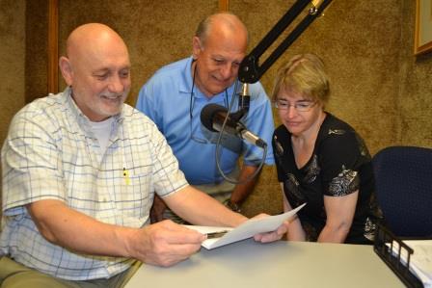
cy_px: 144
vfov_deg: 43.6
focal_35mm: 30
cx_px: 216
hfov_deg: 61.9
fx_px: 360
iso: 640
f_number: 3.8
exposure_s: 1/60
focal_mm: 20
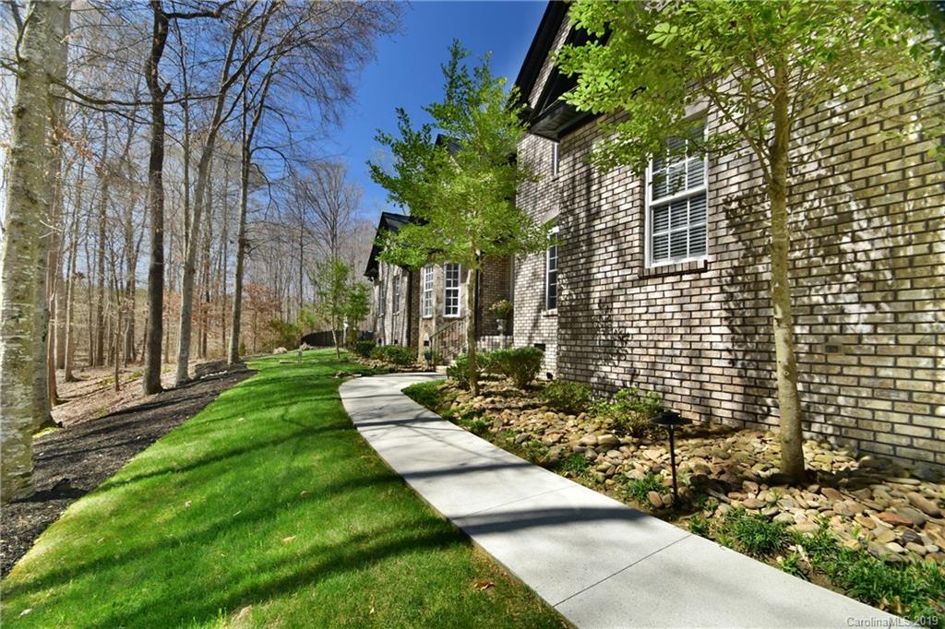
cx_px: 472
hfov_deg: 100.4
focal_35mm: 15
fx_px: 394
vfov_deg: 77.3
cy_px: 314
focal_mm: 10
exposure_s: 1/100
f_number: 6.3
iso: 125
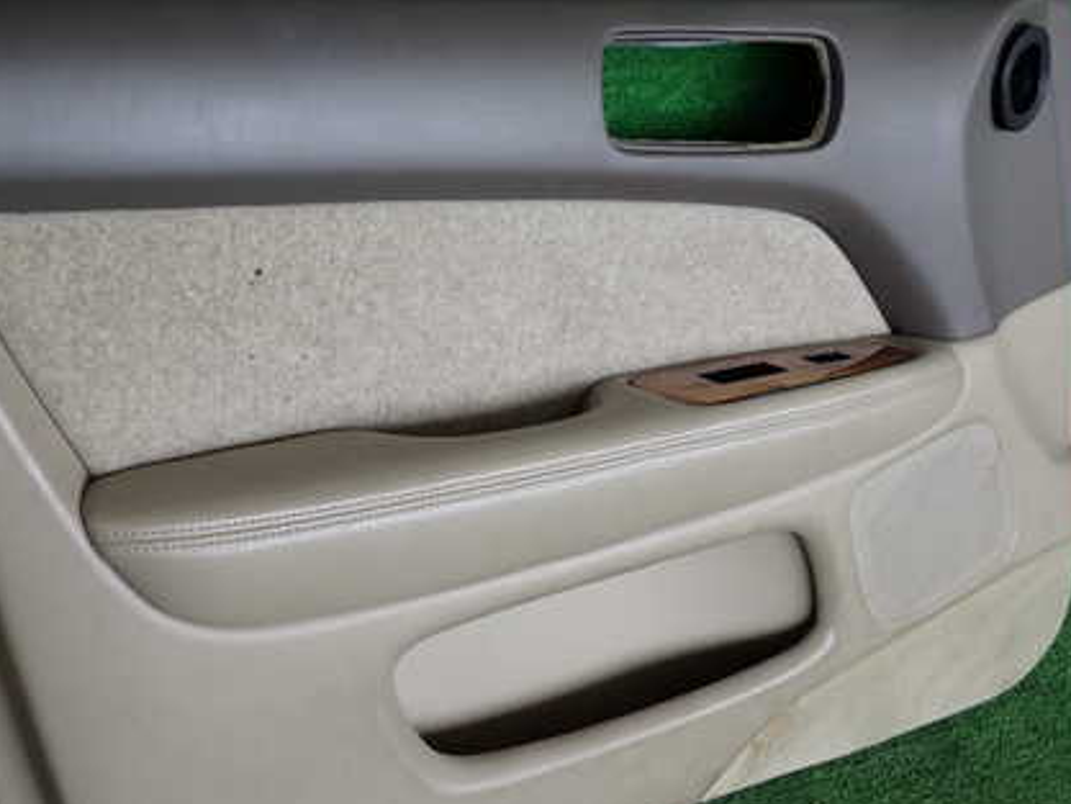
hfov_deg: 40.9
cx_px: 388
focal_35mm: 46
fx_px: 1424
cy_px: 390
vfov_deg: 31.5
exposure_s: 1/200
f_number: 2.4
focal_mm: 5.79
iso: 100
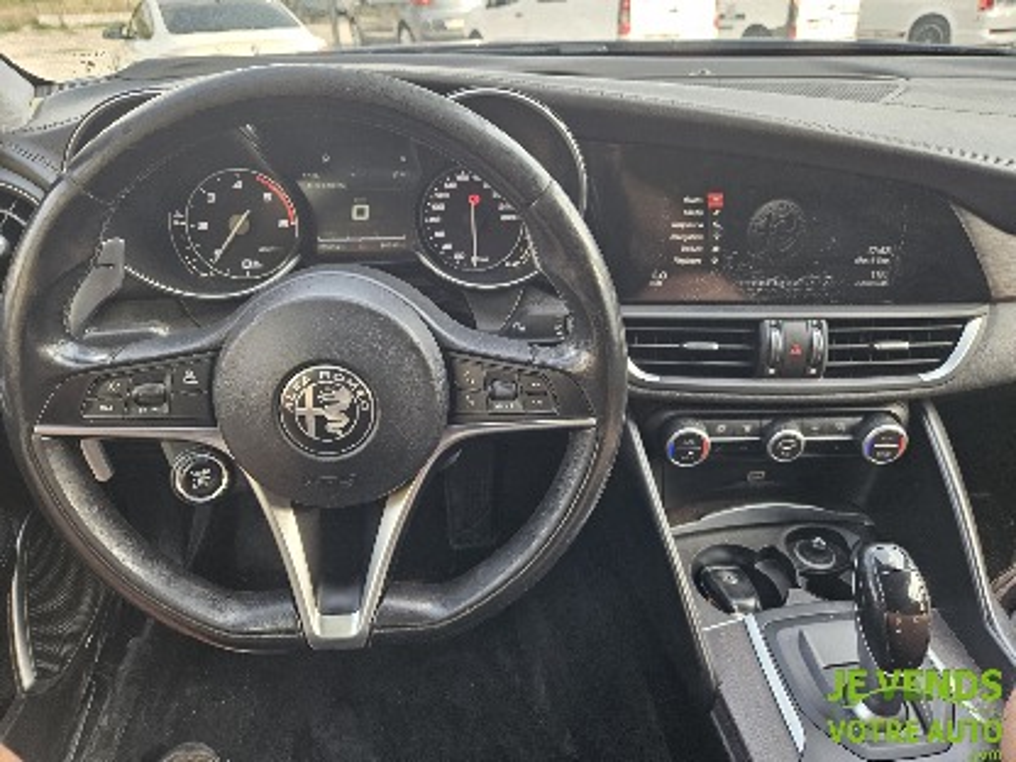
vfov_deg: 58.9
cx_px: 508
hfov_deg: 73.9
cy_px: 381
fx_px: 675
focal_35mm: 23
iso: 160
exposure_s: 1/180
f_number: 1.8
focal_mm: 5.4
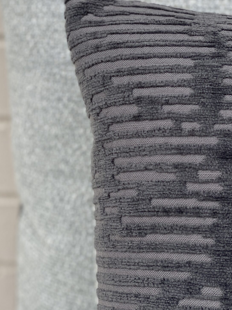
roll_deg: -0.3
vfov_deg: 21.3
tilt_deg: -22.1
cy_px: 124
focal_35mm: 92
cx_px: 116
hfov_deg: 16.1
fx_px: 822
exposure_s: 1/180
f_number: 2
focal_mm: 6
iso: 20
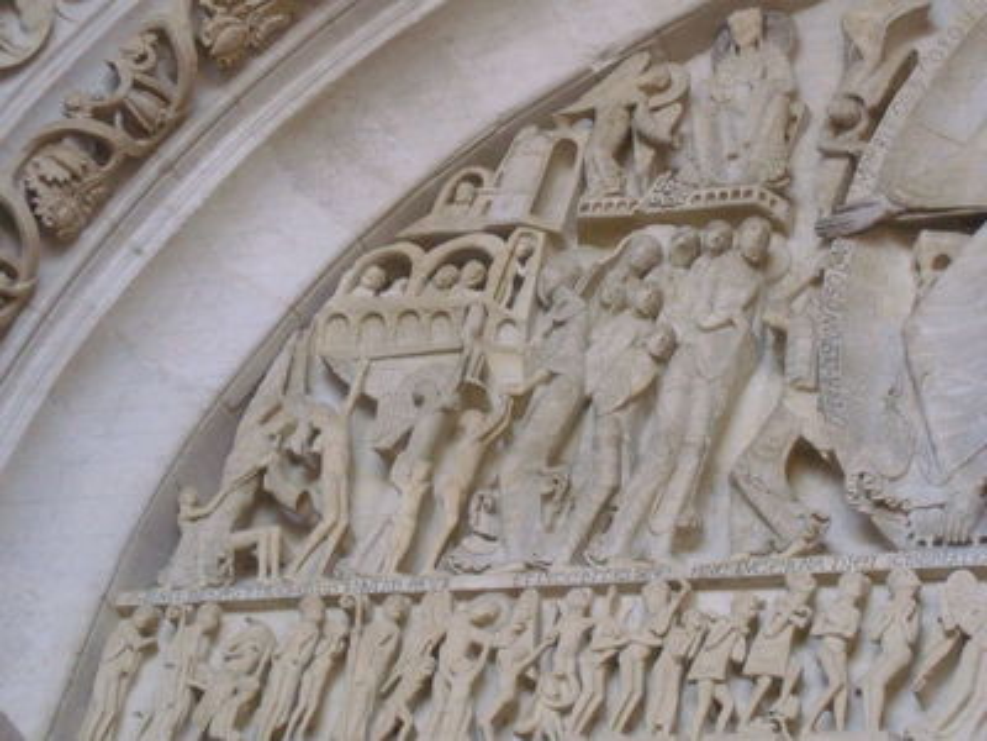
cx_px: 494
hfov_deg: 17.6
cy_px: 370
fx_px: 3193
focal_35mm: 112
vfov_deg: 13.2
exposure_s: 1/125
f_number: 5.9
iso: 400
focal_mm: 18.6
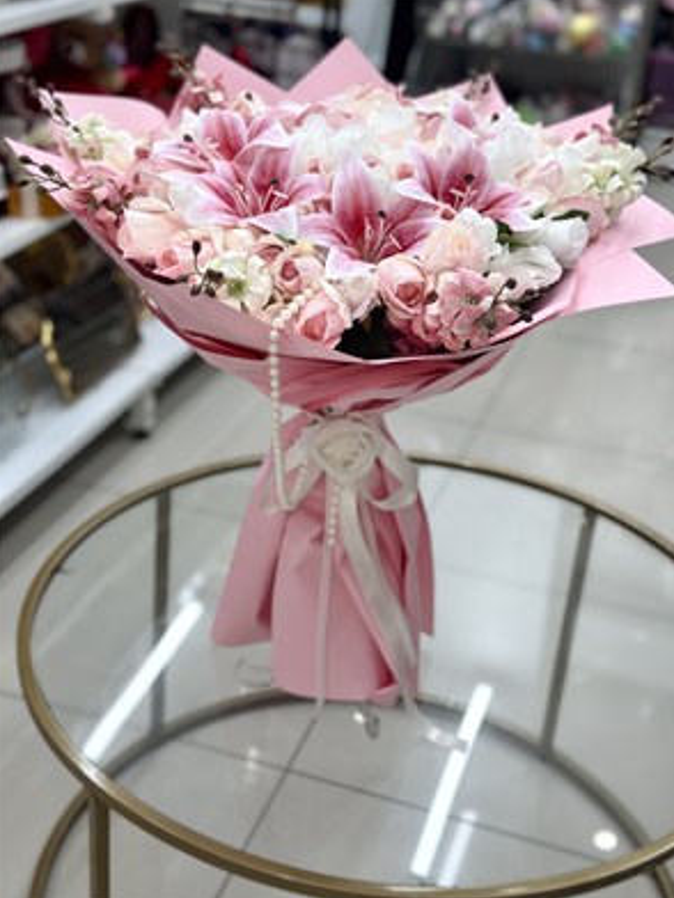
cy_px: 449
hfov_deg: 29.7
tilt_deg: -27.4
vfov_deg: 38.9
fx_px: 1272
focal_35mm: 49
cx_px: 339
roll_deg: -5.6
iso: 64
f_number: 1.78
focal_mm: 6.86
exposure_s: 1/124
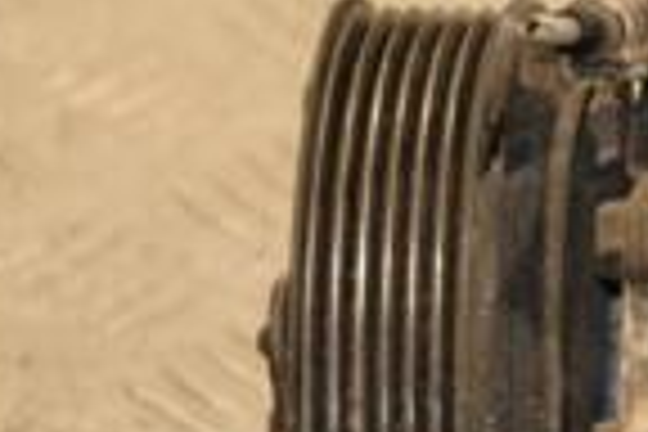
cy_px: 315
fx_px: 6533
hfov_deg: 5.6
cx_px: 1066
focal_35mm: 363
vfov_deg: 3.8
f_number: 5
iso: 800
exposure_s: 1/125
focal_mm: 58
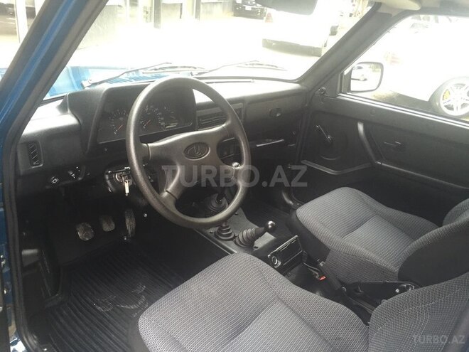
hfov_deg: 61.7
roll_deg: -5.8
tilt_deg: -24.1
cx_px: 234
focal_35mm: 29
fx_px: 393
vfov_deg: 48.2
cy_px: 176
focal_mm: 4.15
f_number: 2.2
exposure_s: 1/30
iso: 160
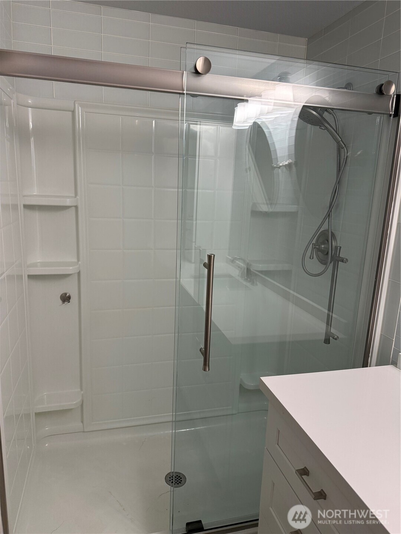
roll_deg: -3.1
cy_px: 267
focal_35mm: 24
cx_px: 200
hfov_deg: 56.8
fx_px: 371
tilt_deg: -11.6
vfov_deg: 71.6
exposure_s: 1/132
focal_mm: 6.76
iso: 200
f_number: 1.78
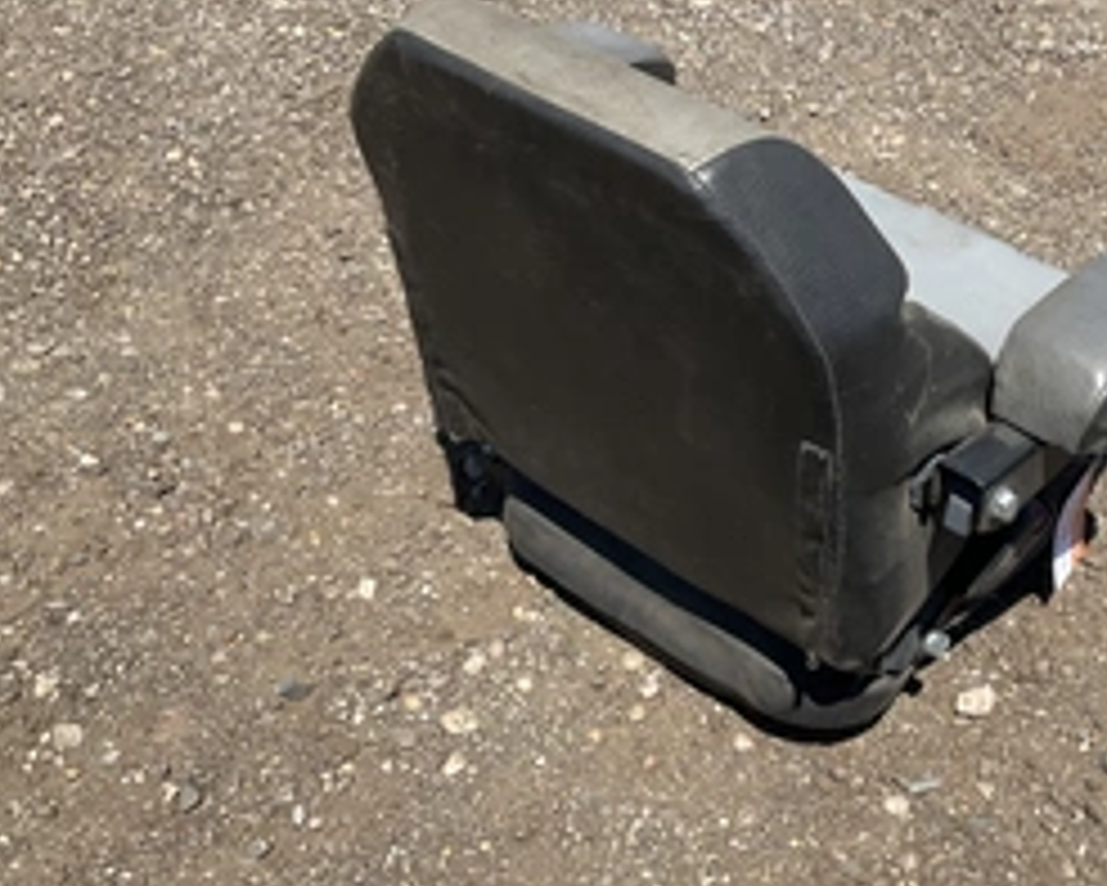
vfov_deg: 32.7
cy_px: 351
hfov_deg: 39.3
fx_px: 1508
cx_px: 819
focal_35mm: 46
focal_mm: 3
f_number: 1.8
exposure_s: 1/1786
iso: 25
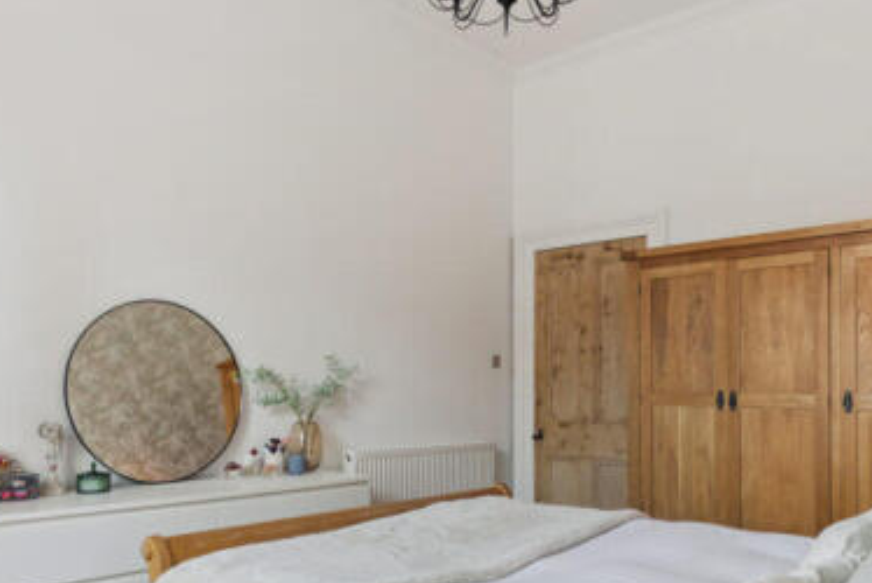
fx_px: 700
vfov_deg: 44.5
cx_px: 449
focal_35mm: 29
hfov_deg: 63.8
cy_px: 393
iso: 800
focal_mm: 11
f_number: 5.6
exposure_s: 1/100
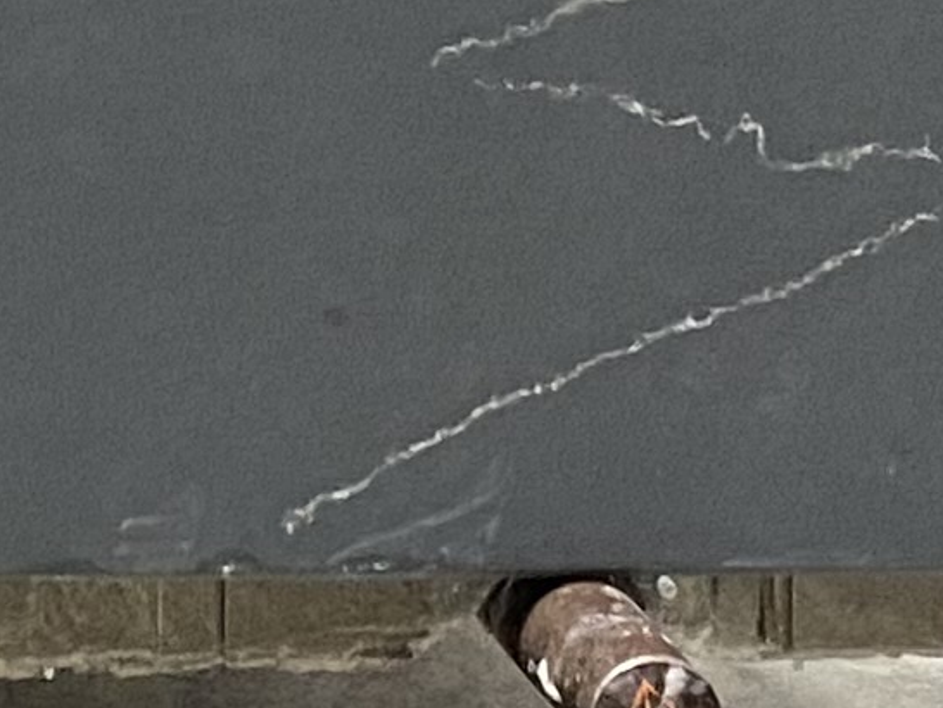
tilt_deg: -13.5
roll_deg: -0.8
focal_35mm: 192
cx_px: -893
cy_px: -765
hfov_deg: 9.6
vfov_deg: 7.4
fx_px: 5233
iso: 160
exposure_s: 1/60
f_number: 1.8
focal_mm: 4.25
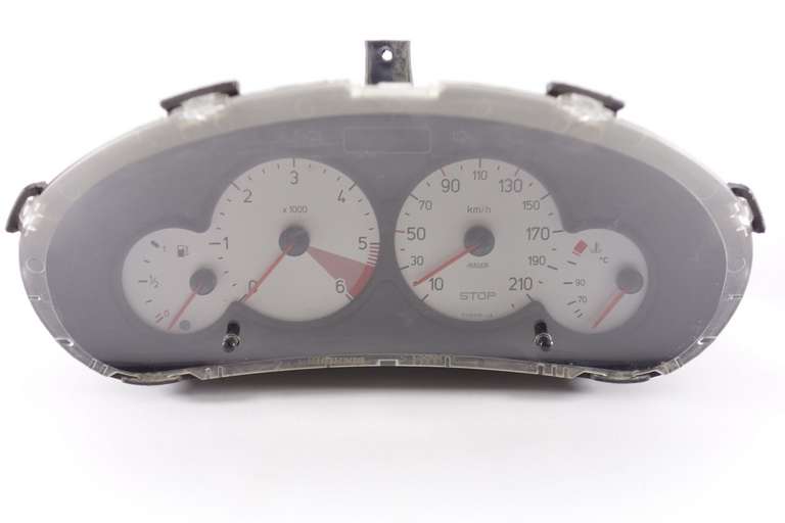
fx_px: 894
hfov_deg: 47.4
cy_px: 262
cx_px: 392
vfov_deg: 32.6
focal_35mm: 41
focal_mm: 15.28
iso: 320
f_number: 2.8
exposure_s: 1/50
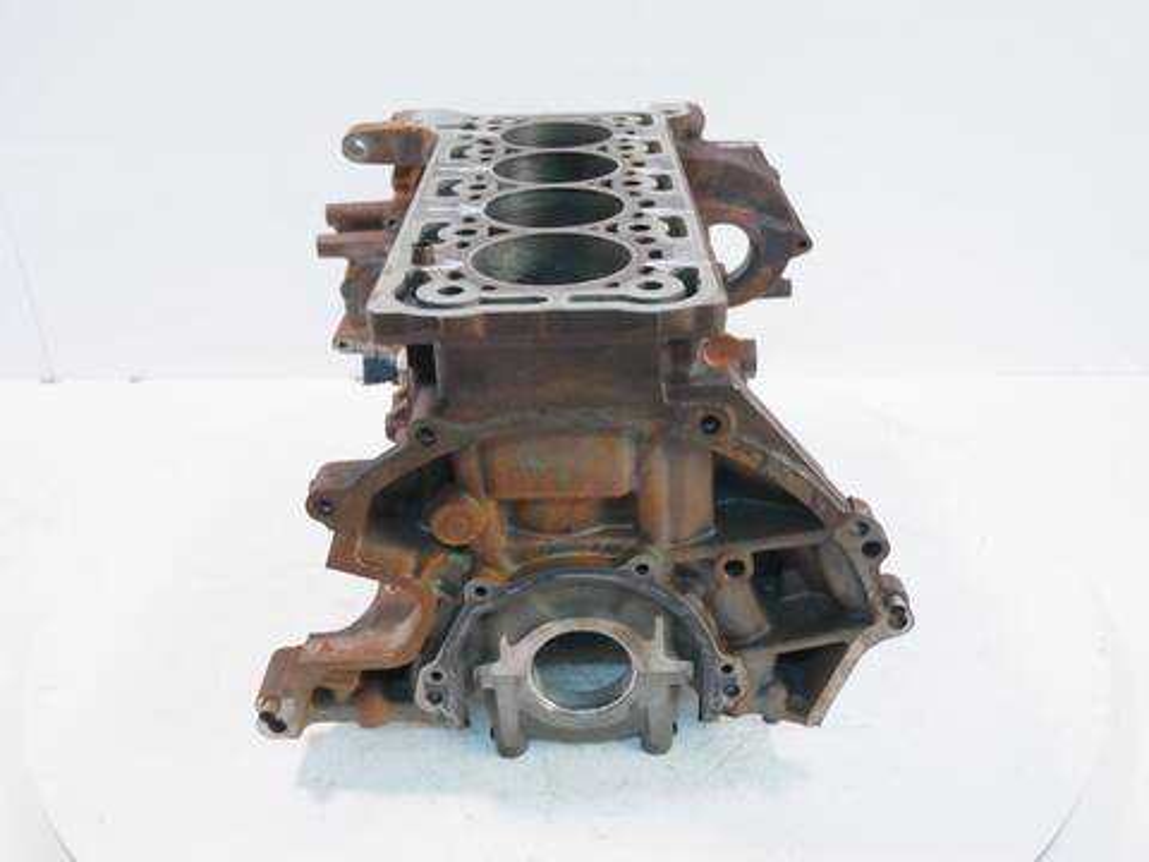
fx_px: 1062
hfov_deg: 56.8
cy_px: 431
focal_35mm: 32
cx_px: 574
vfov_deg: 44.2
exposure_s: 1/60
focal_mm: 16
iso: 400
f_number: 4
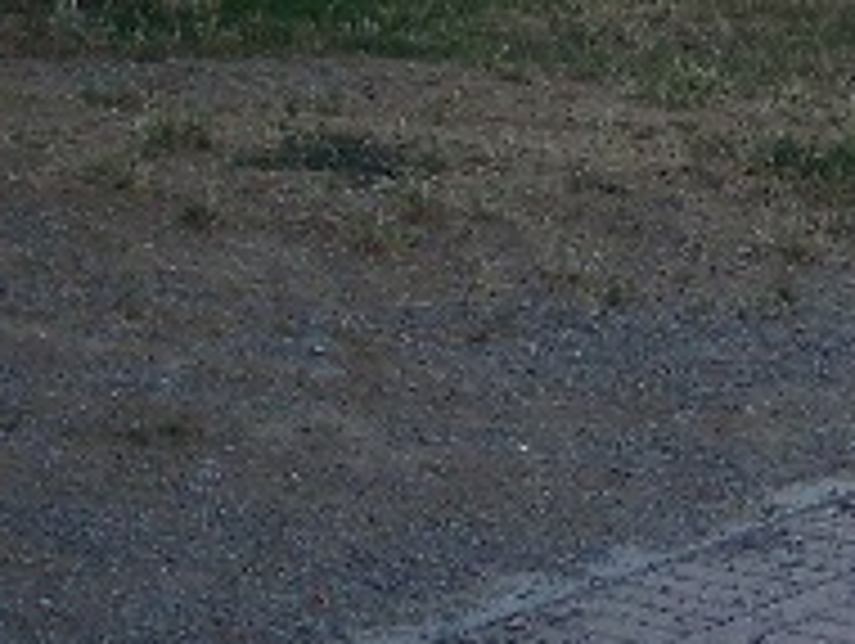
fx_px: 3957
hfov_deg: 11.5
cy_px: -612
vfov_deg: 8.8
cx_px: 1516
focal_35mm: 160
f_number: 2.8
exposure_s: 1/500
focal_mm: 8
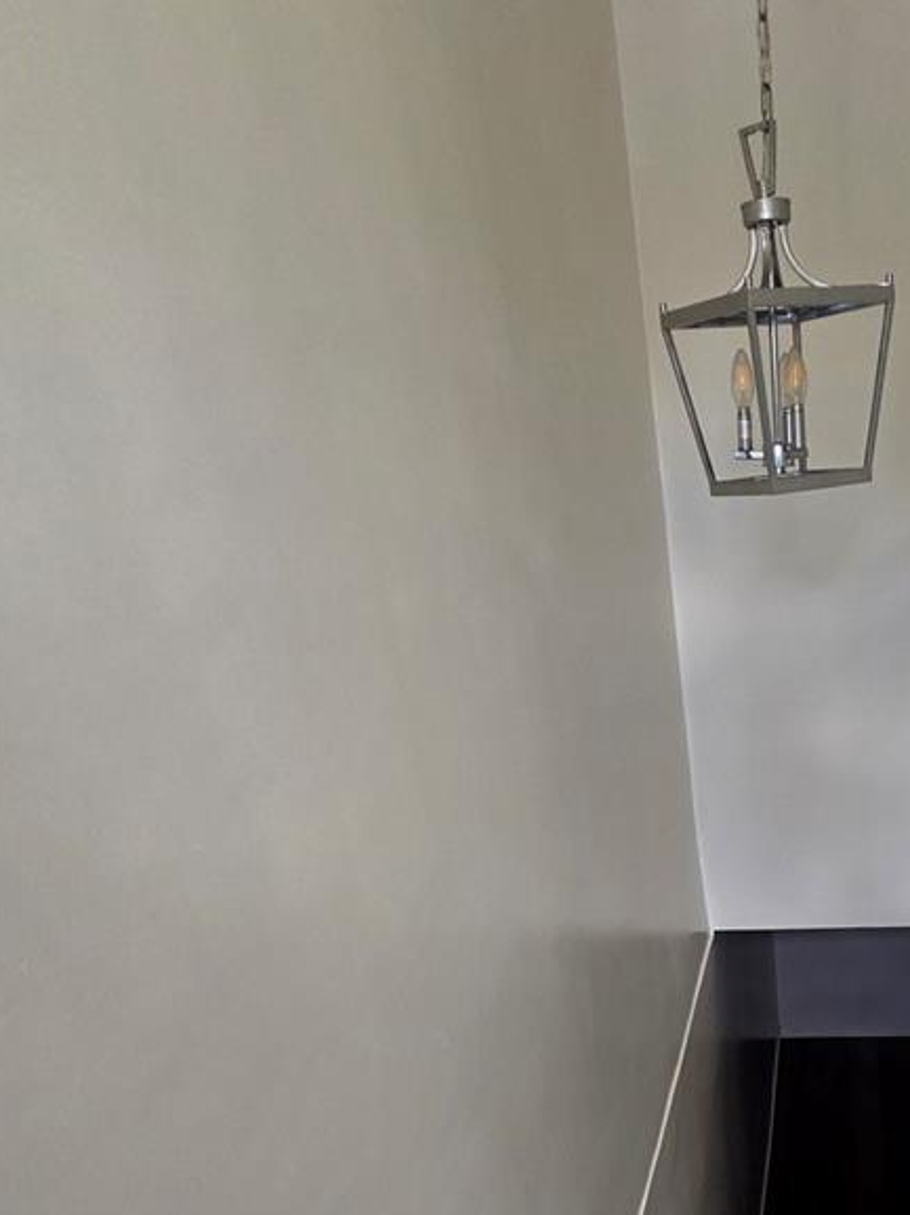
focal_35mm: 27
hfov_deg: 46.0
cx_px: 832
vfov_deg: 55.9
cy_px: 1110
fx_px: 947
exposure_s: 1/120
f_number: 2.2
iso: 250
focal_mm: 2.2
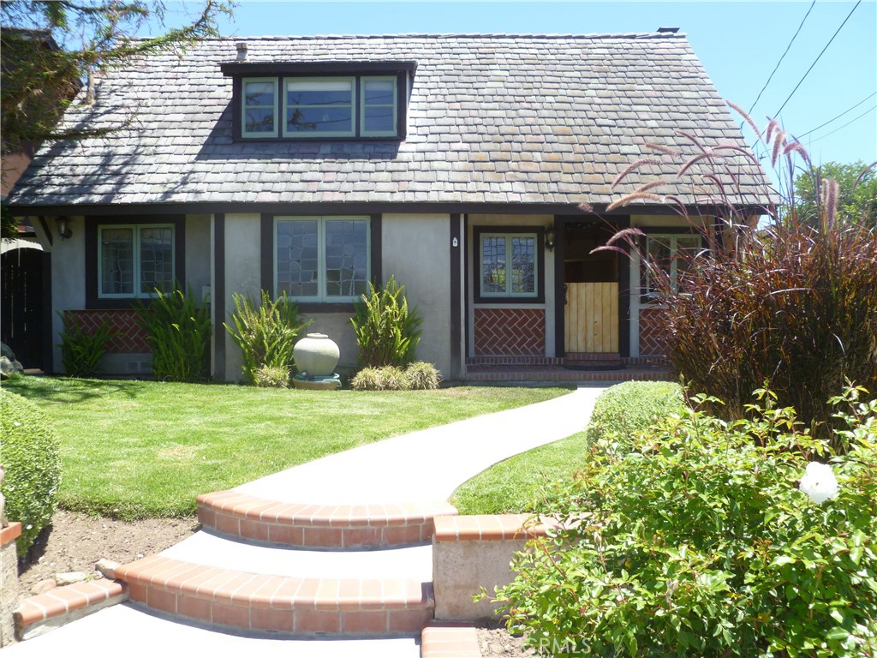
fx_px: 709
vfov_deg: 49.7
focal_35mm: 28
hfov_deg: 63.4
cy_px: 329
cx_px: 438
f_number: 3.3
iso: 100
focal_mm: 5
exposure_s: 1/400
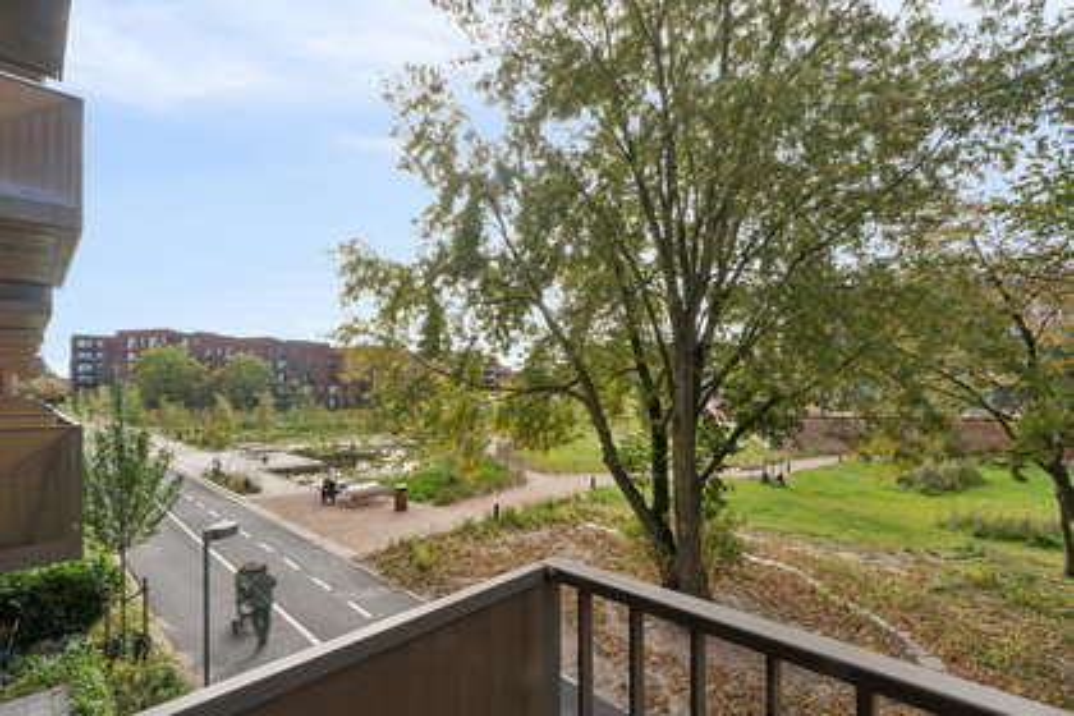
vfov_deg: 72.1
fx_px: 492
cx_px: 537
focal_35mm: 16
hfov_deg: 95.0
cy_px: 358
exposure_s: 1/15
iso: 200
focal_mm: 11
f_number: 22
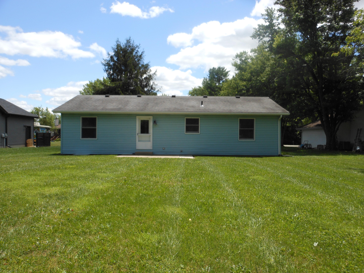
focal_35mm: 29
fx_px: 305
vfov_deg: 48.2
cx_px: 187
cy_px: 137
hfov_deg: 61.7
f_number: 3.7
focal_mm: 5
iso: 80
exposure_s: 1/640
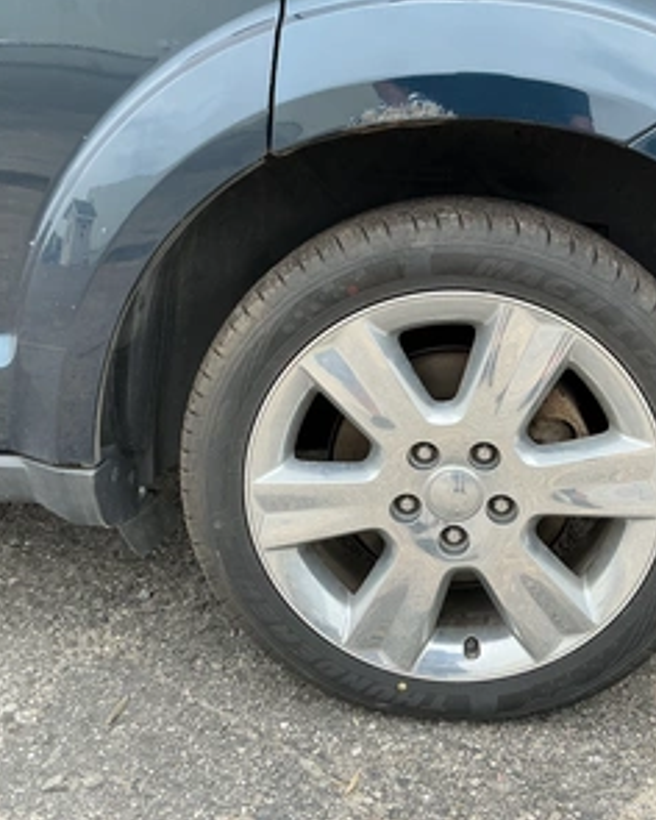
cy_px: 409
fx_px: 898
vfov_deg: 49.1
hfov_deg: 39.7
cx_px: 431
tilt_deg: -17.9
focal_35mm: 37
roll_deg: -5.6
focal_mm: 3
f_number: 1.8
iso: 25
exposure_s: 1/439
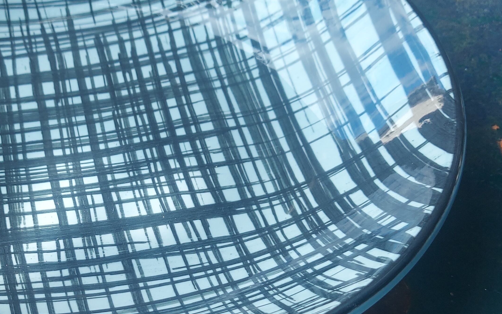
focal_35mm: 55
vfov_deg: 23.3
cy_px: 246
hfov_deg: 36.1
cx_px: 131
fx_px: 752
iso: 32
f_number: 1.8
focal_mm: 5.23
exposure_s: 1/174
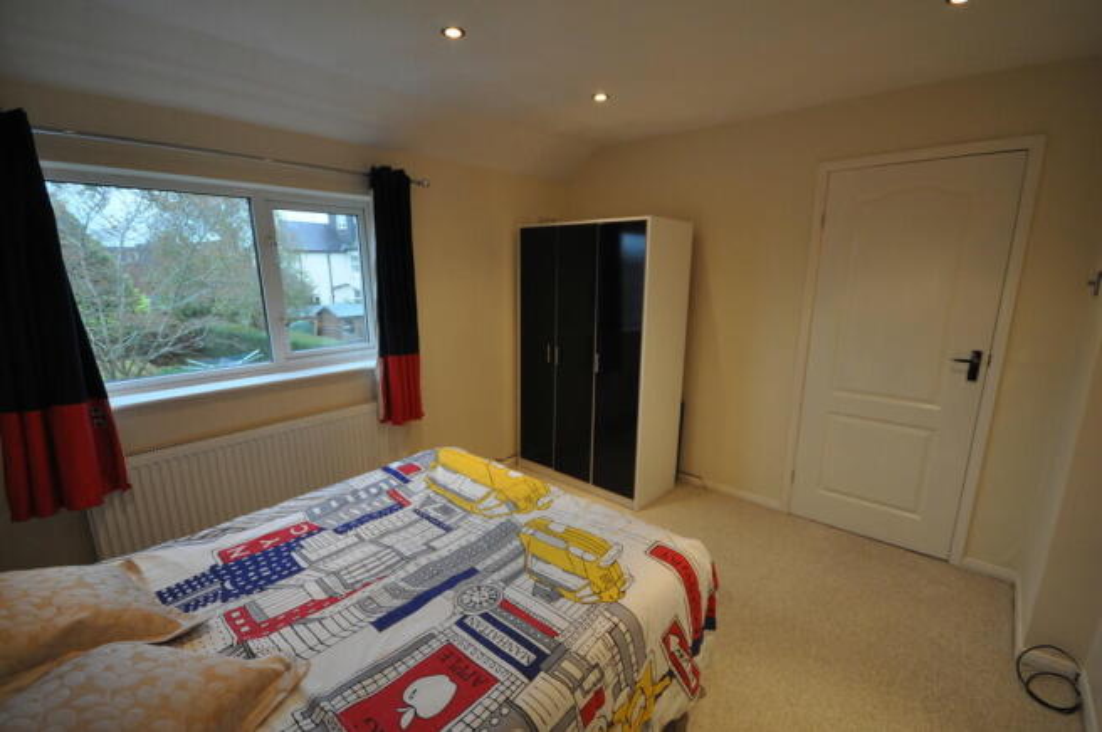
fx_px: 459
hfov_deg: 100.4
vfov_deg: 77.2
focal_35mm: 15
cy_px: 366
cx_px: 551
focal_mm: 10
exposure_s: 1/30
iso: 320
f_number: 4
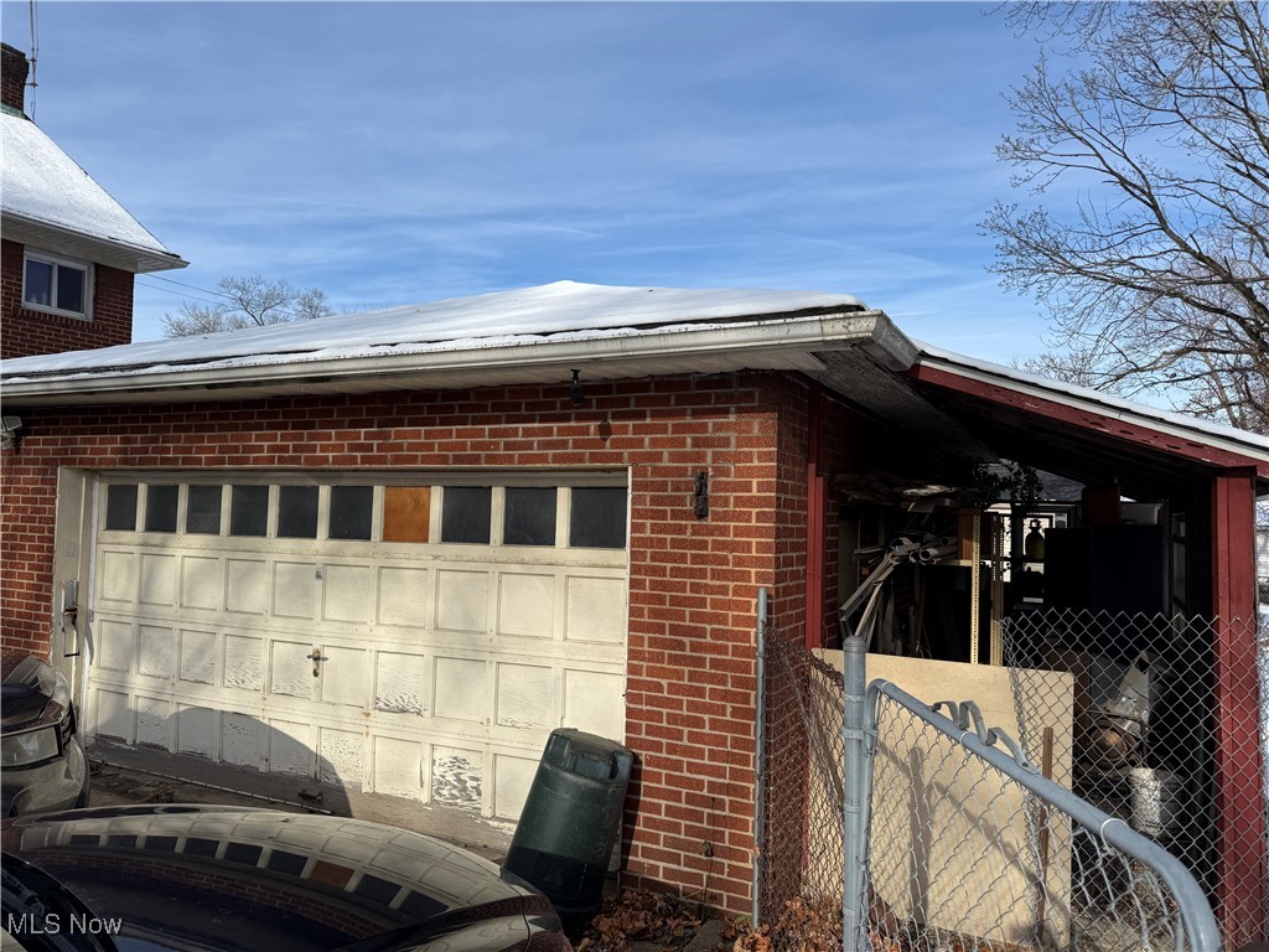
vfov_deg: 56.8
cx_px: 634
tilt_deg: +4.2
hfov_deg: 71.6
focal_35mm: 24
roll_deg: -1.7
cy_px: 476
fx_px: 880
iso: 80
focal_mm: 6.76
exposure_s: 1/4673
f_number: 1.78
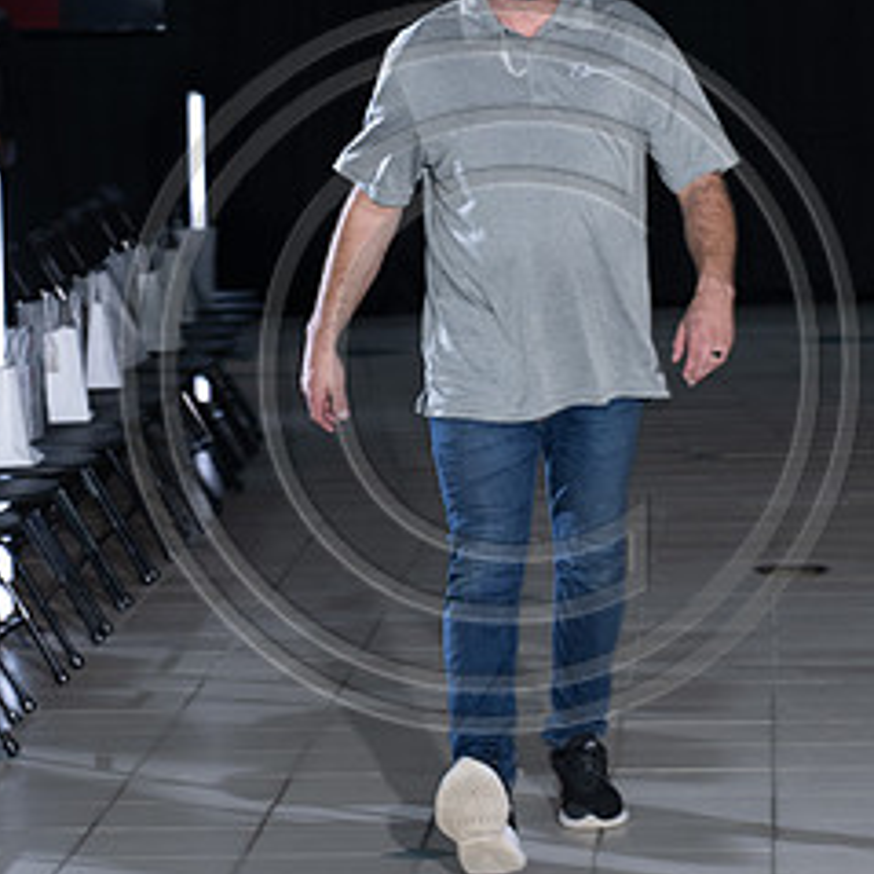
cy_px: 362
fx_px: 5485
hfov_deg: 9.1
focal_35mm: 192
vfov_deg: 9.1
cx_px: 490
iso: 1000
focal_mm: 120
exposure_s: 1/160
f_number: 6.3
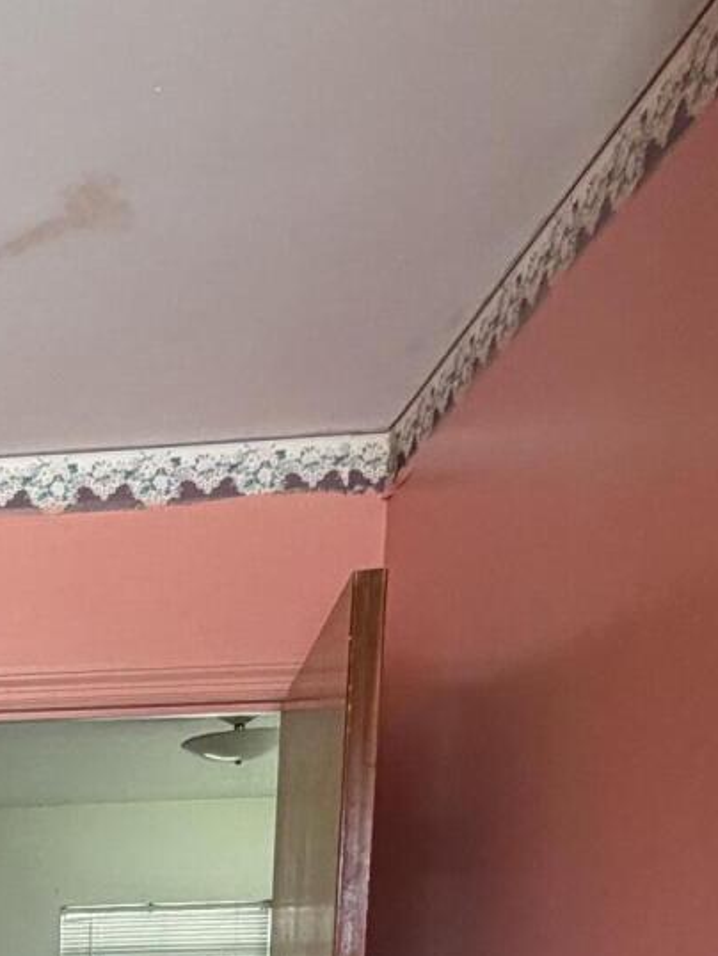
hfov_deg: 24.7
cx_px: -195
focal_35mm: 52
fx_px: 1437
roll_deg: +0.8
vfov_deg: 29.0
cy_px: 1279
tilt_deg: -10.6
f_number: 2.2
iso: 320
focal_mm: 2.22
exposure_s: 1/72
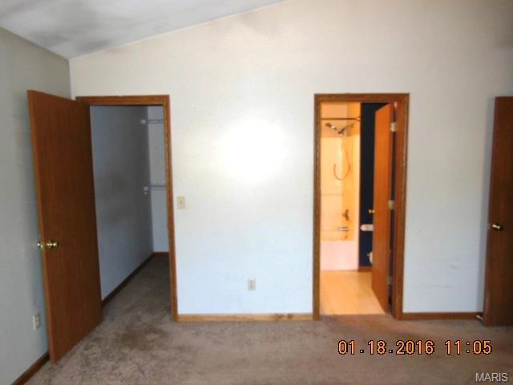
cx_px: 256
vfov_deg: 54.9
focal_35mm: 25
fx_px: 370
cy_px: 192
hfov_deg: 69.4
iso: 250
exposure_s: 1/25
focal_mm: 4.5
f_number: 3.5
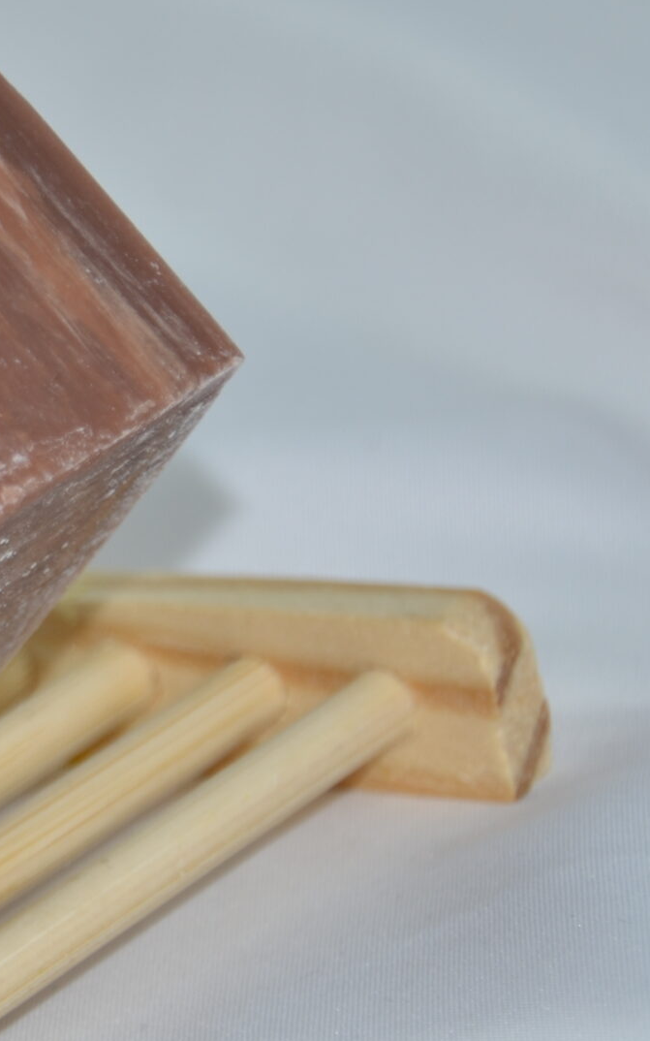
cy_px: 438
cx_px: -164
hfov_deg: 5.1
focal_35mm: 255
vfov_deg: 8.2
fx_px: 7229
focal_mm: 70
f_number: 6.3
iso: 100
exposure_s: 1/60
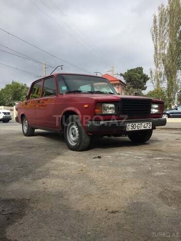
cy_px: 120
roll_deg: +1.4
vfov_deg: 61.7
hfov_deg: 48.2
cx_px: 90
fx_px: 202
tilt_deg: +1.5
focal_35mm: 29
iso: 32
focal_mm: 4.15
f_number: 2.2
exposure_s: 1/1464
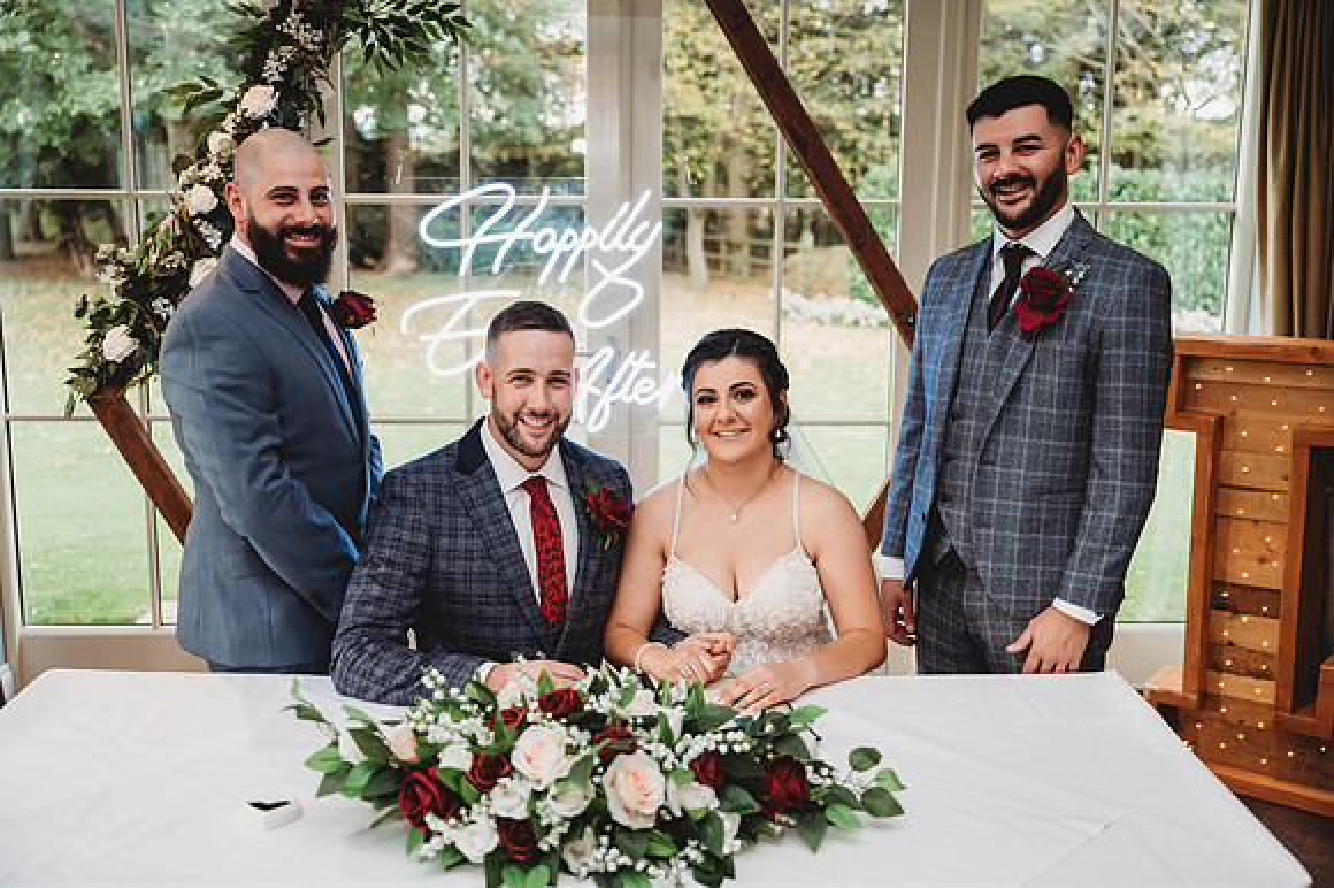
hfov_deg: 51.9
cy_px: 444
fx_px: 1370
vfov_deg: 35.9
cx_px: 667
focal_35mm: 37
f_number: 2.8
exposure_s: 1/160
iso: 560
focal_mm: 37
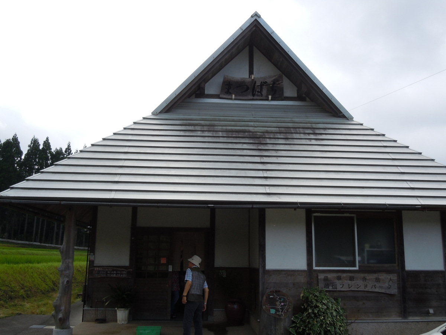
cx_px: 223
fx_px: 425
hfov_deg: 55.4
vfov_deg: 42.9
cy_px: 168
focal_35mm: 33
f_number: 4
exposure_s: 1/400
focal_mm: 5.9
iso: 100
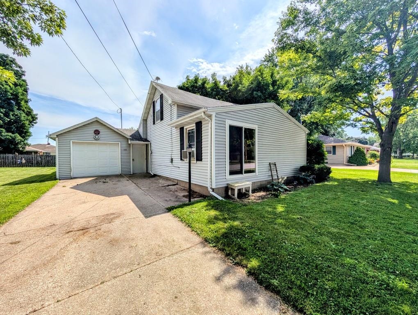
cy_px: 158
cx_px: 209
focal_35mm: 12
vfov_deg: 94.6
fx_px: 145
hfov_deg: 110.5
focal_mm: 2.02
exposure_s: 1/6494
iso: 54
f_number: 1.7
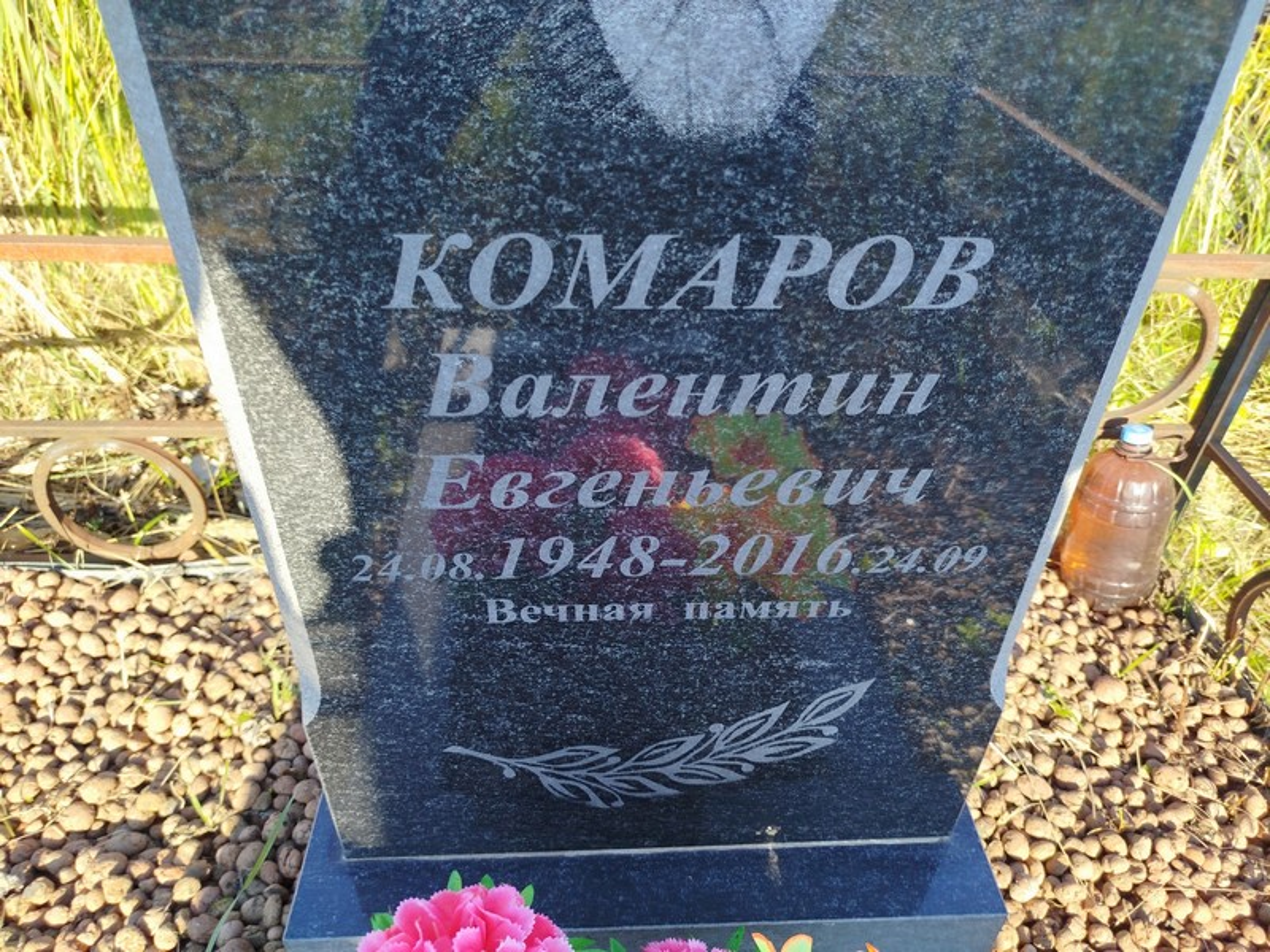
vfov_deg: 56.8
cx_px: 635
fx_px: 881
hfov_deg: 71.6
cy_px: 476
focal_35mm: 24
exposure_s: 1/194
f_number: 1.7
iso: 50
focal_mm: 5.31
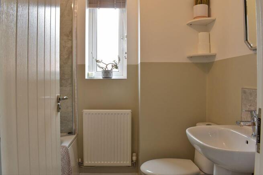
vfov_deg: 48.0
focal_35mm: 27
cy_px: 88
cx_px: 132
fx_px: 197
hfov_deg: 67.4
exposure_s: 1/3
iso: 200
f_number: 13
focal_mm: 18
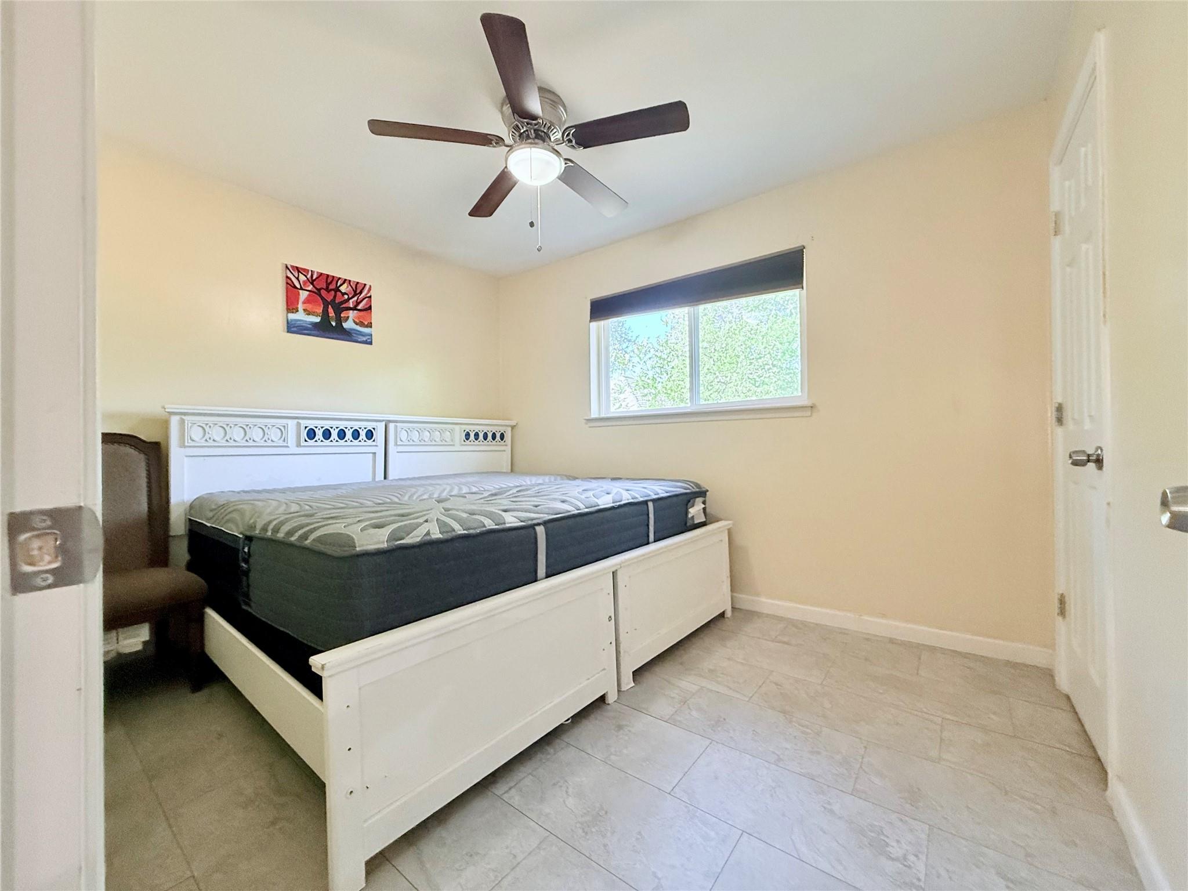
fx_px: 480
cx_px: 594
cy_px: 446
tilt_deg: +0.3
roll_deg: +1.0
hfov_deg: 102.1
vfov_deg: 85.7
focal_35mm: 14
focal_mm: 2.22
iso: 400
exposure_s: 1/120
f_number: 2.2
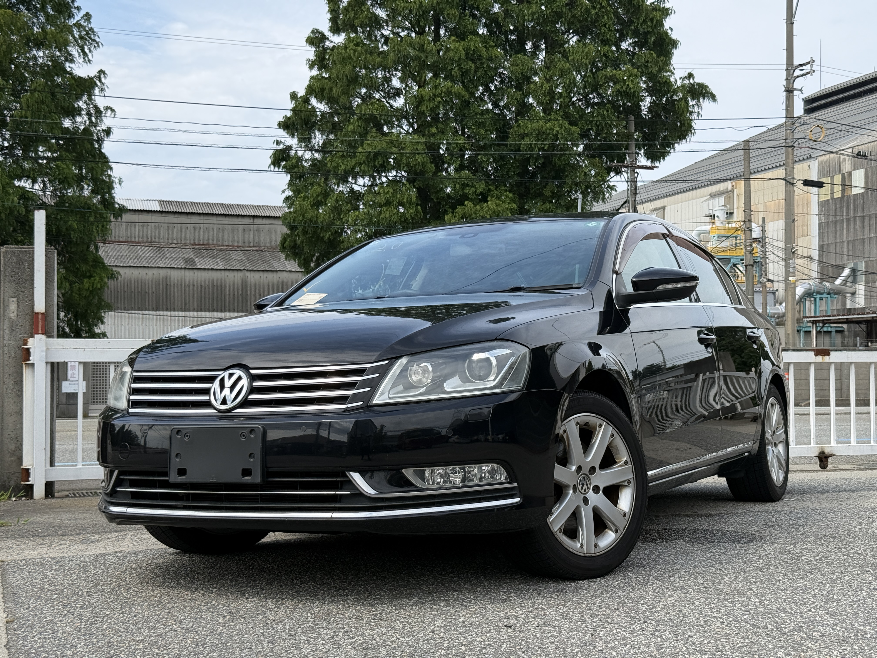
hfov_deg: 39.7
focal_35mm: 48
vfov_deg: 30.3
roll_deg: +0.1
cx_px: 438
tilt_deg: +2.6
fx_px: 1216
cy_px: 329
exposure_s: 1/2865
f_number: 1.78
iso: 80
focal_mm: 6.76
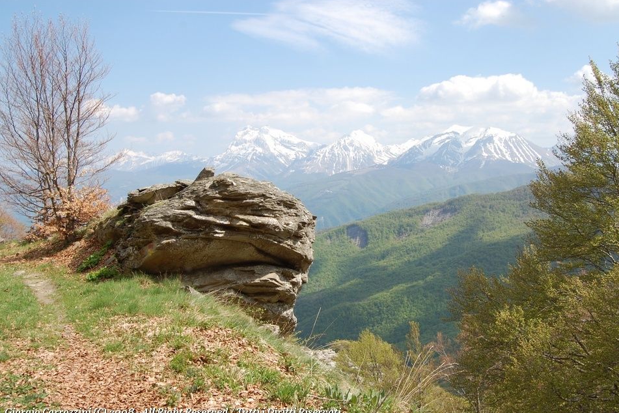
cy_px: 208
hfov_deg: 51.9
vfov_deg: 35.9
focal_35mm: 37
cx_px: 318
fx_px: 636
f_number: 9
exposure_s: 1/250
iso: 200
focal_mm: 24
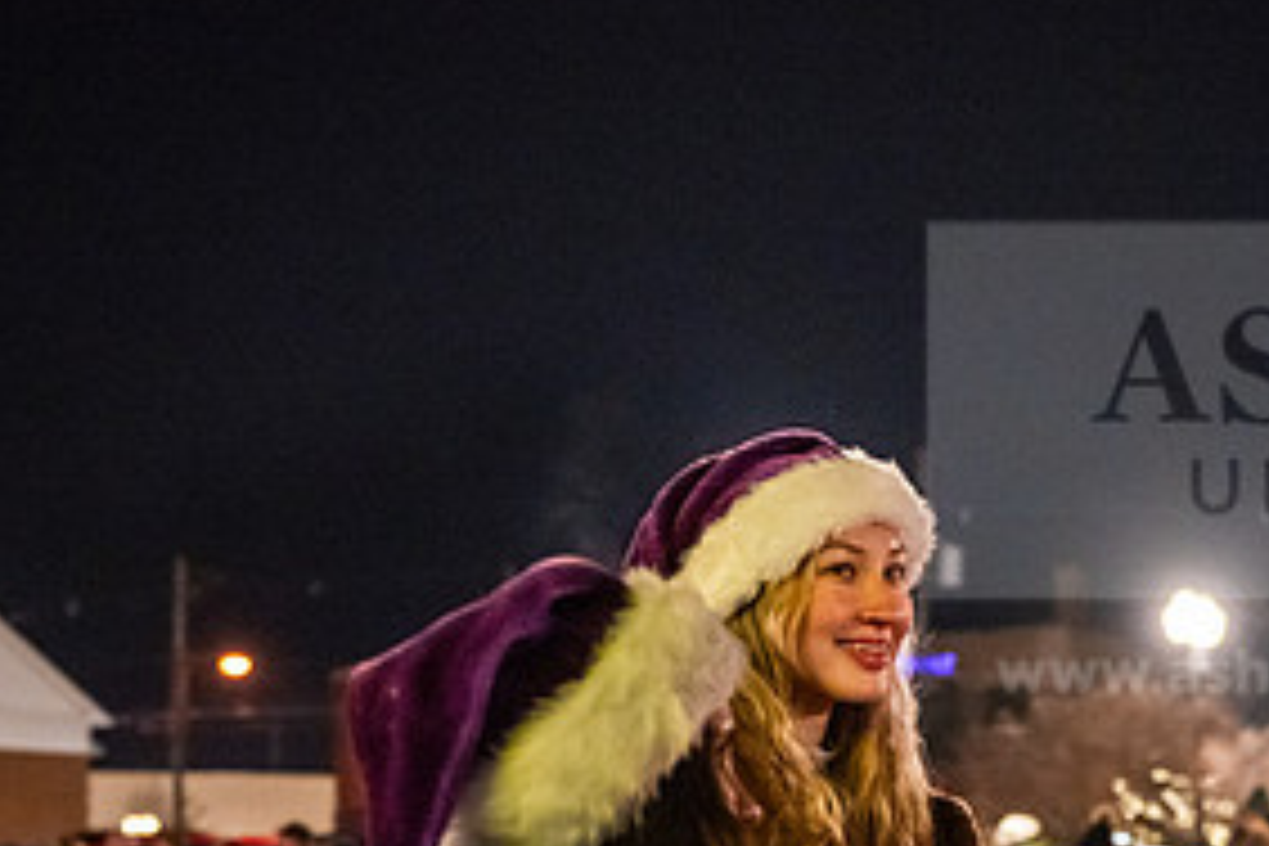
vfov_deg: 18.1
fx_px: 2608
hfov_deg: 27.3
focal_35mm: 74
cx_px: 792
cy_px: 767
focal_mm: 36
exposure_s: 1/200
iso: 5000
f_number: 2.8
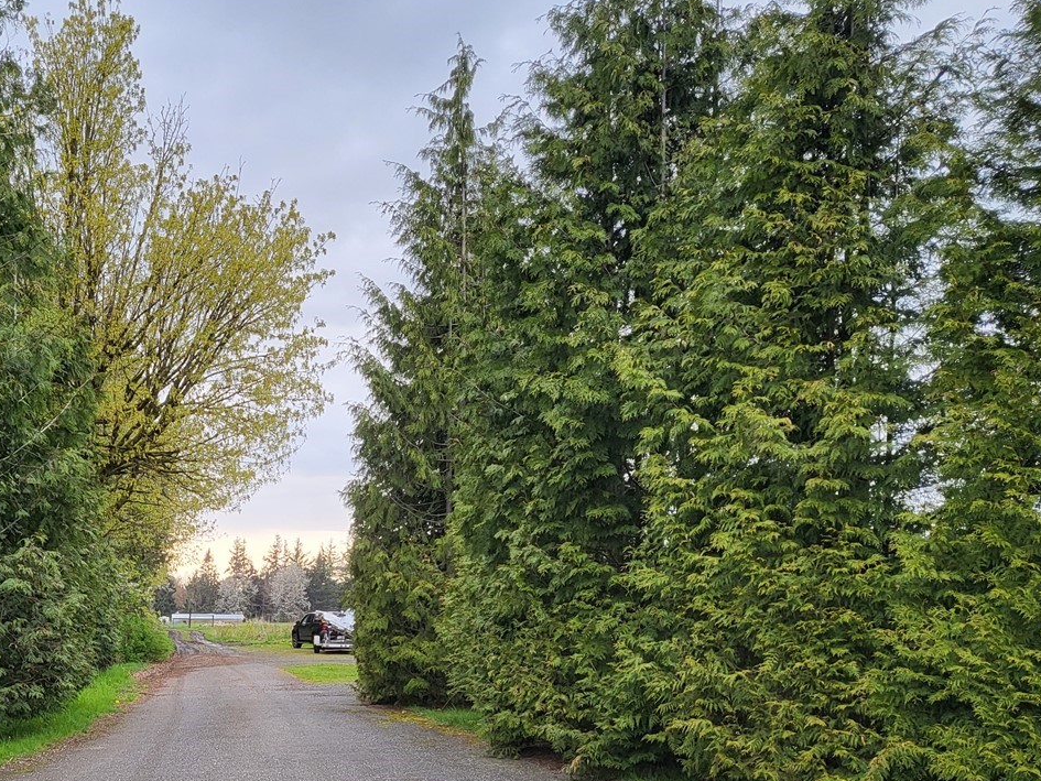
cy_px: 611
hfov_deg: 41.2
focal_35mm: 44
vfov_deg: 32.1
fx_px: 1323
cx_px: 218
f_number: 1.8
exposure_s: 1/287
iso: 50
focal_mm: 4.25
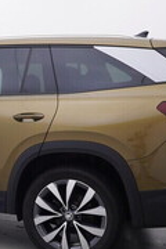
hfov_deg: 18.4
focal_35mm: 69
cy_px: 168
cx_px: -55
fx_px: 474
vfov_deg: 29.2
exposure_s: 1/80
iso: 200
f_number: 5
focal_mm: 15
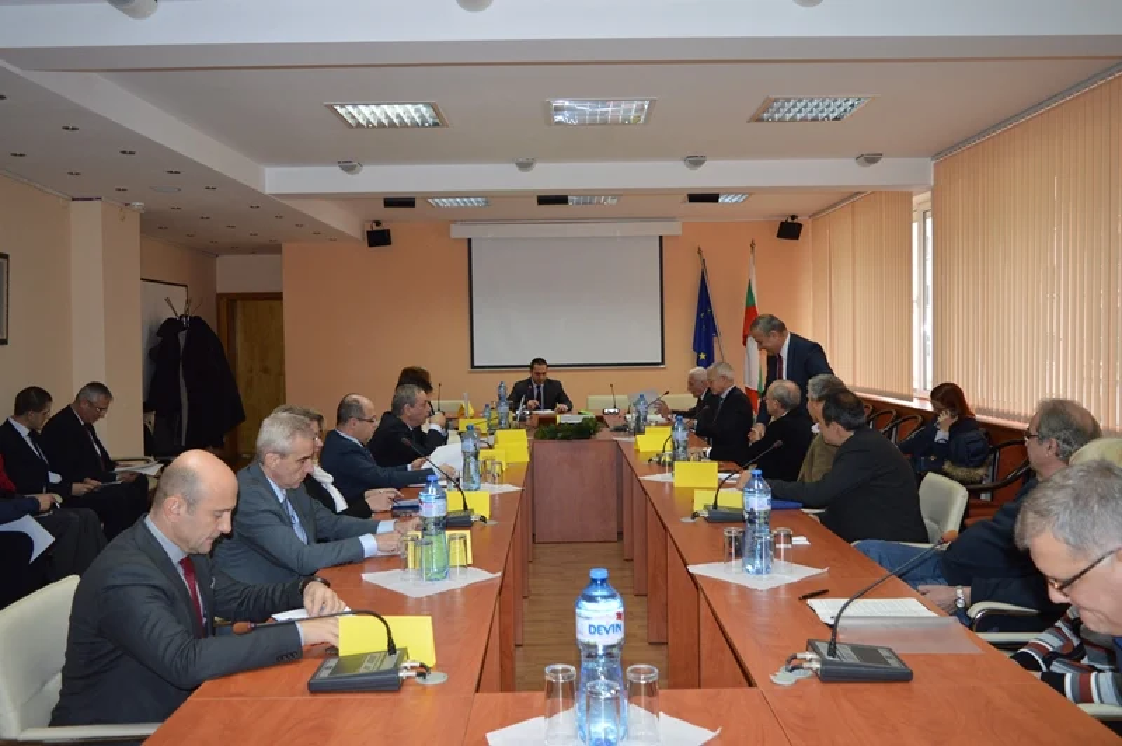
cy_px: 373
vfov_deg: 43.5
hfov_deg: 62.0
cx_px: 561
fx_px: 934
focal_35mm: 30
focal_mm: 20
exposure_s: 1/80
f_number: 4
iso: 400
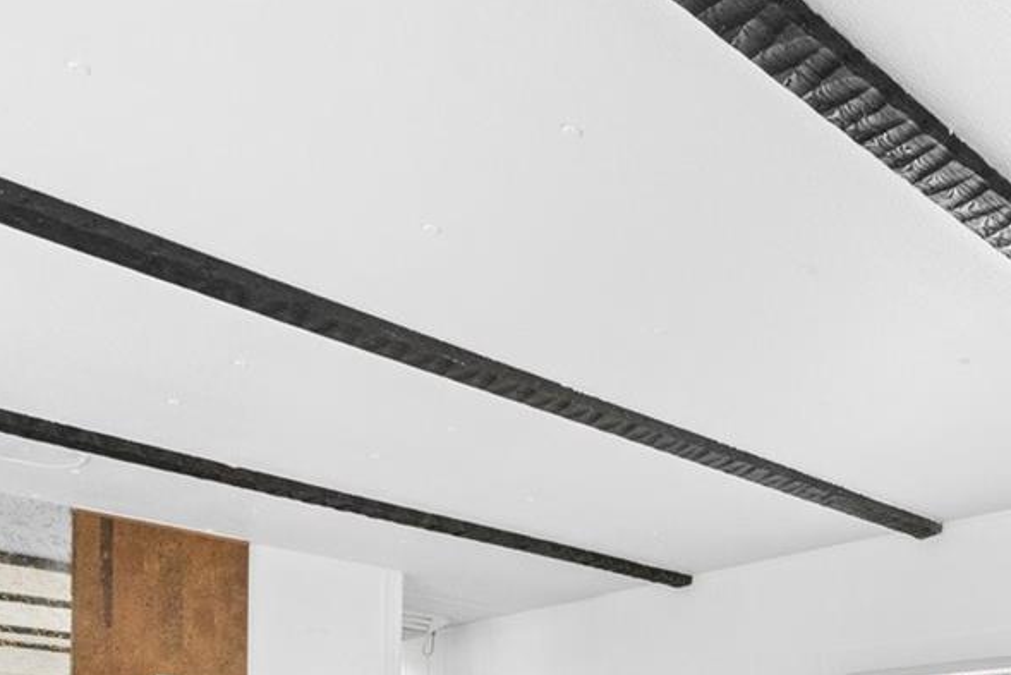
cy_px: 812
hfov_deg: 49.4
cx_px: 709
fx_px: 1067
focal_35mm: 38
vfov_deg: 29.9
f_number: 10
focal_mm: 14
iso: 5000
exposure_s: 1/30
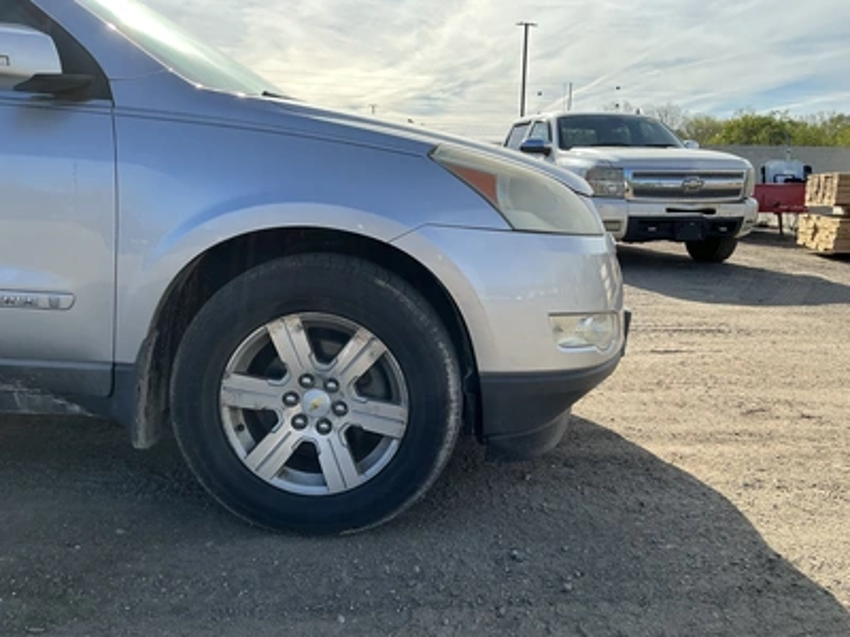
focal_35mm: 28
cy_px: 318
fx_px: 688
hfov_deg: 63.4
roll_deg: -0.7
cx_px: 425
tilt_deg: -9.5
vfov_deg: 49.7
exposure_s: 1/1144
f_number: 1.8
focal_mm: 3
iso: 25
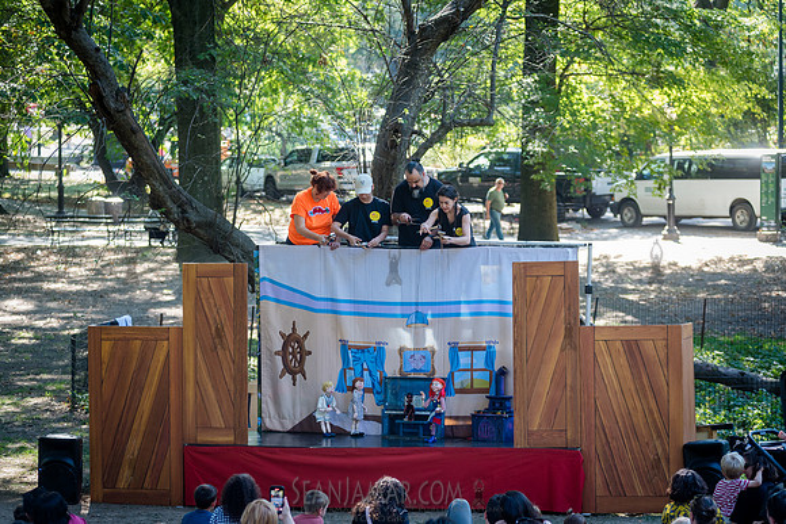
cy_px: 262
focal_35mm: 100
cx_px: 393
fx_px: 2184
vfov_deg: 13.7
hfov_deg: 20.4
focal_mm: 100
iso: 500
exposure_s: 1/250
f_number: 3.5
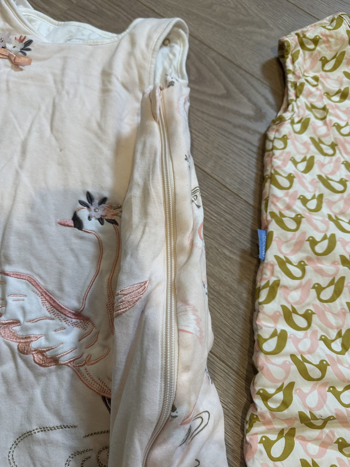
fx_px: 324
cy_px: 234
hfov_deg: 56.8
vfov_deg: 71.6
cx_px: 175
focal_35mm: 24
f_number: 1.78
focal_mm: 6.86
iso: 160
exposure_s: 1/60
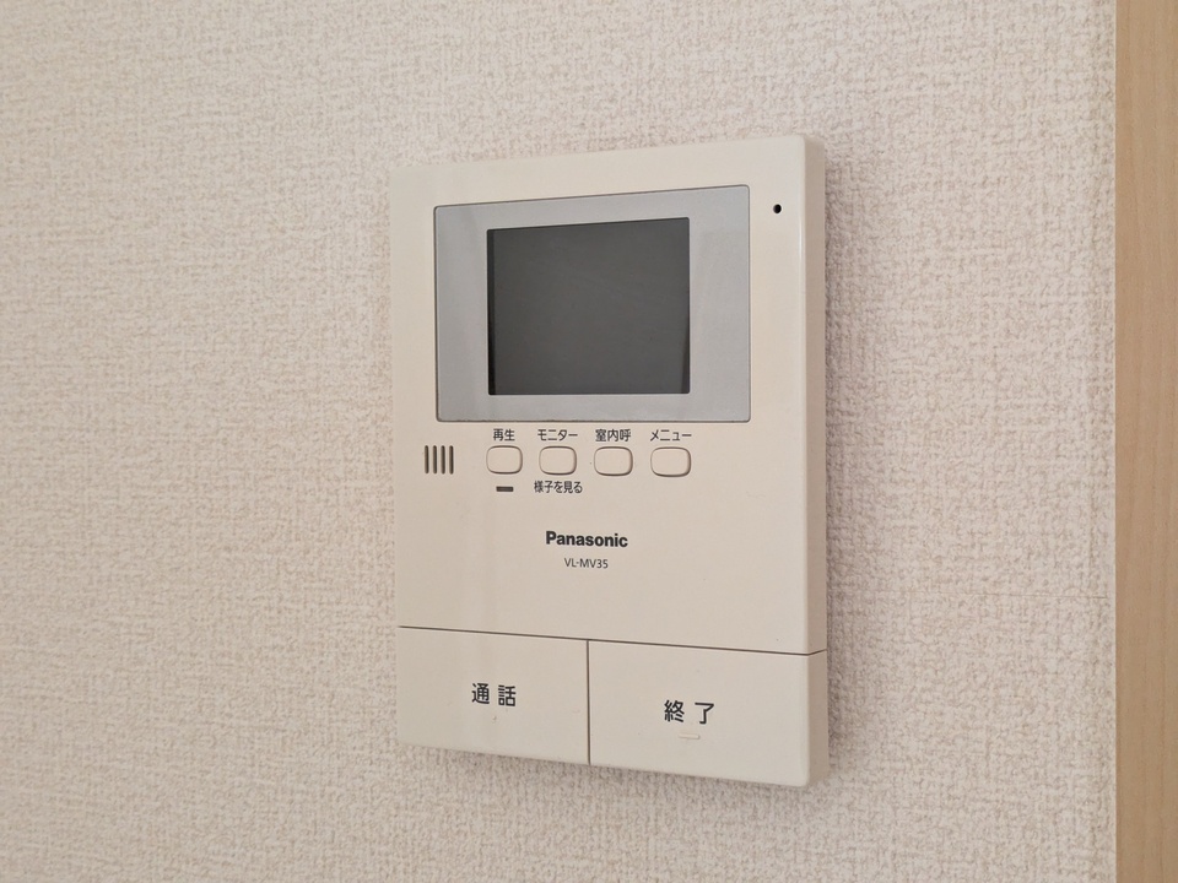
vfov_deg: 28.6
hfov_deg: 37.5
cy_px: 442
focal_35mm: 51
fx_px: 1736
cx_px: 589
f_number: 1.89
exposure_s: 1/120
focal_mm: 5.43
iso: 359
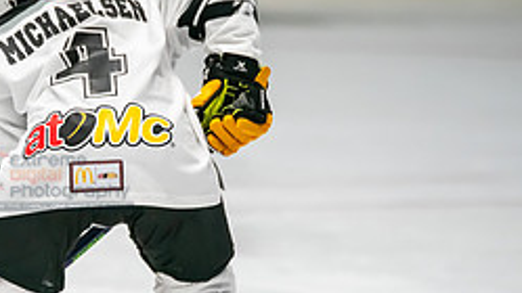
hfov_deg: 3.4
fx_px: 8802
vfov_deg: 1.9
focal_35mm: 636
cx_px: 46
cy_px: 179
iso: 3200
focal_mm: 261
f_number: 3.2
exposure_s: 1/1600
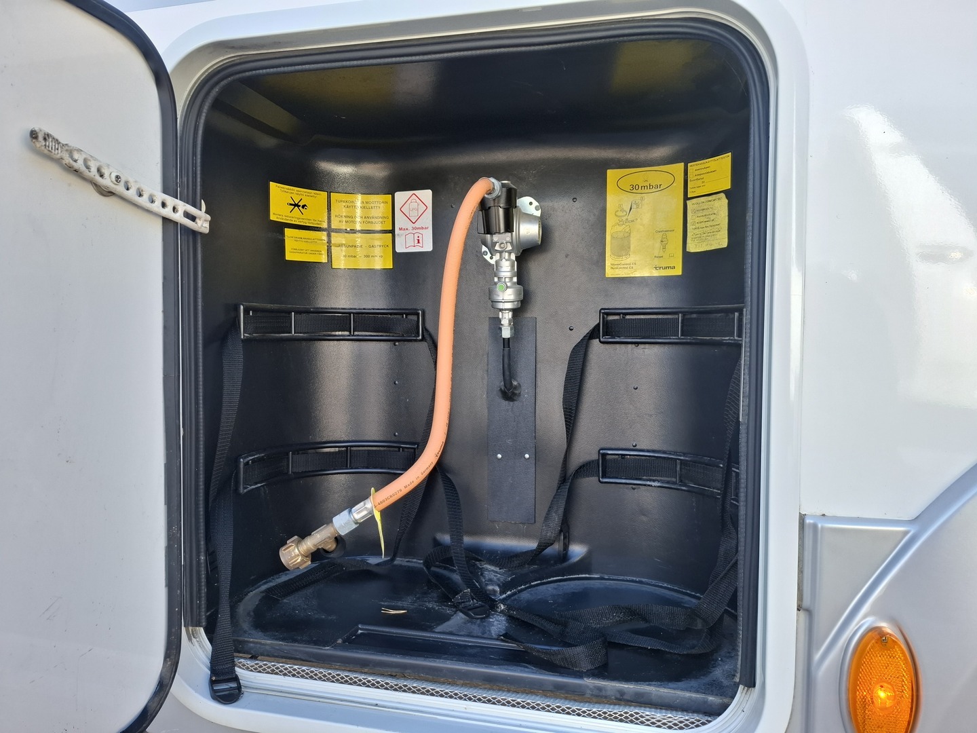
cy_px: 366
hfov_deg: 73.9
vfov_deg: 58.9
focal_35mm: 23
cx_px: 488
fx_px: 649
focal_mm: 5.54
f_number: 1.8
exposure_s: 1/144
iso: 50
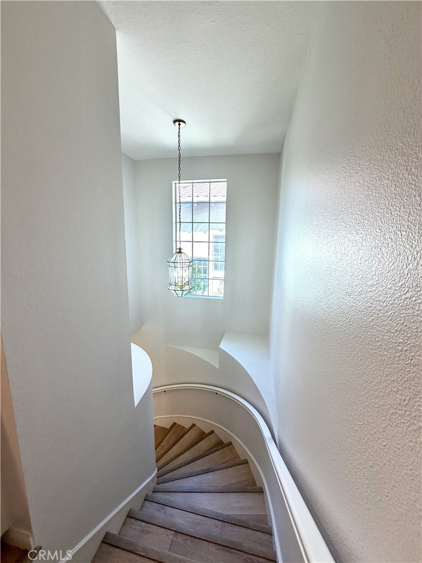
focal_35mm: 14
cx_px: 211
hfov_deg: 85.7
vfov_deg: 102.1
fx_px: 228
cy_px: 282
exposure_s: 1/120
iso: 100
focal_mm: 2.22
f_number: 2.2
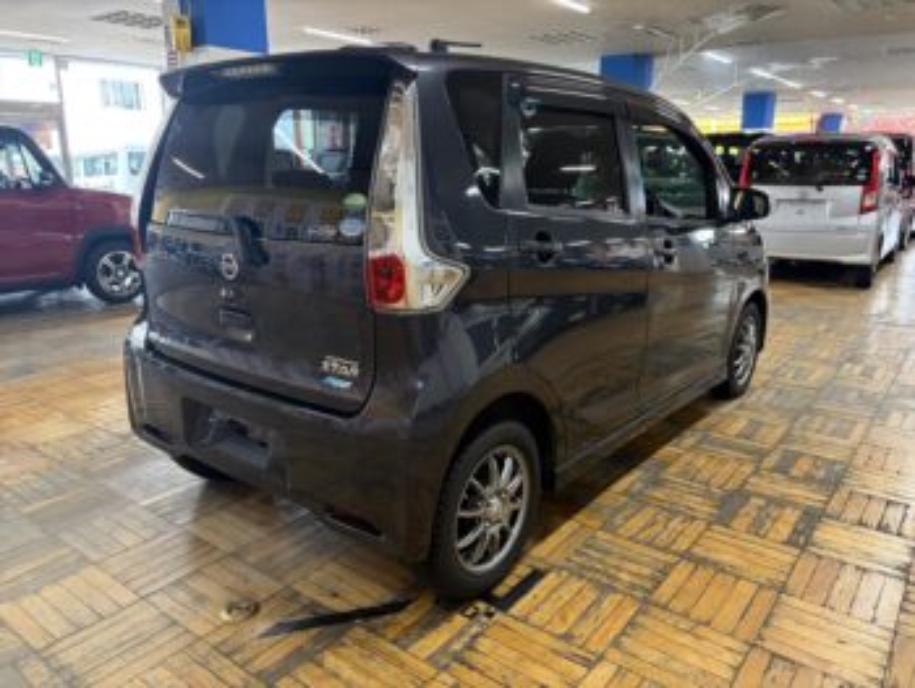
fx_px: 688
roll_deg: +1.1
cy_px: 344
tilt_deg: -13.3
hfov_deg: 67.3
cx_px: 458
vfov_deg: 53.1
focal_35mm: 26
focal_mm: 5.96
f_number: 1.6
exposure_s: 1/60
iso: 160
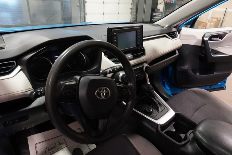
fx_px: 155
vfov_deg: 53.1
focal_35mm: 24
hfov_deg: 73.8
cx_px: 116
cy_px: 78
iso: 6400
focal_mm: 16
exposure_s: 1/25
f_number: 9
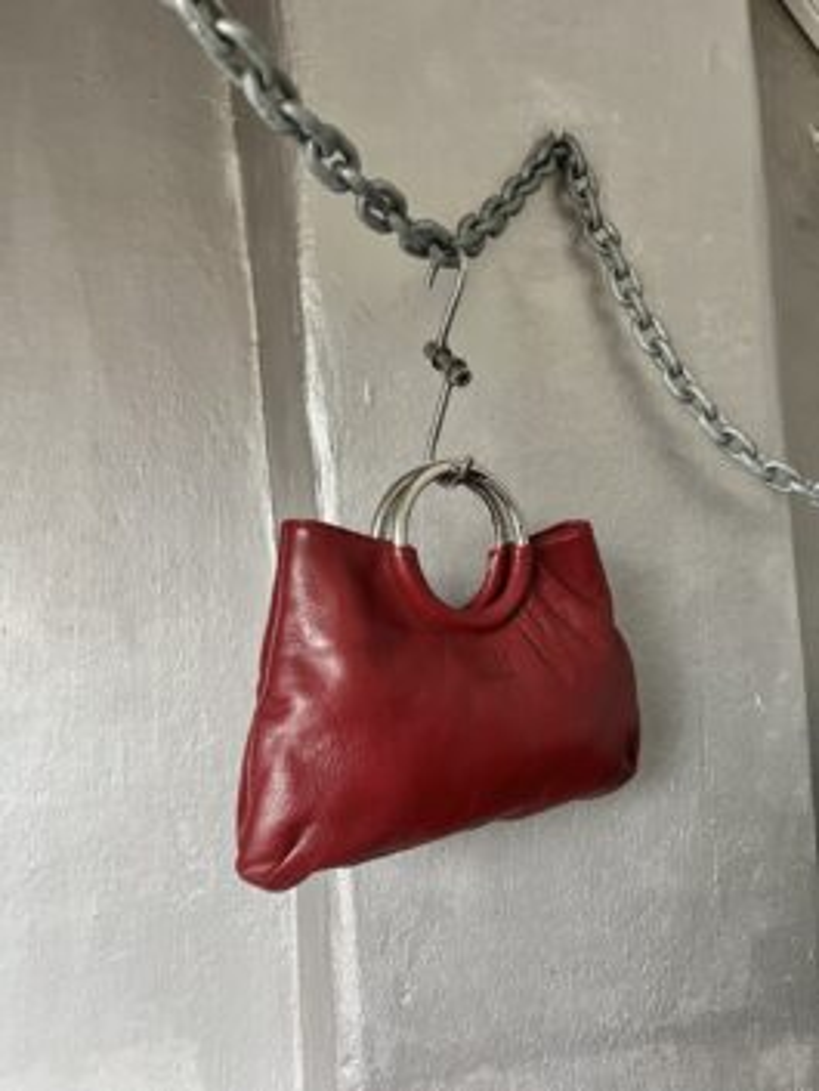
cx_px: 410
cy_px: 546
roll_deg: +0.1
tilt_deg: +3.5
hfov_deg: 53.1
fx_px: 820
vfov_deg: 67.3
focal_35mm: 26
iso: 320
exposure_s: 1/60
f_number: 1.5
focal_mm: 5.7
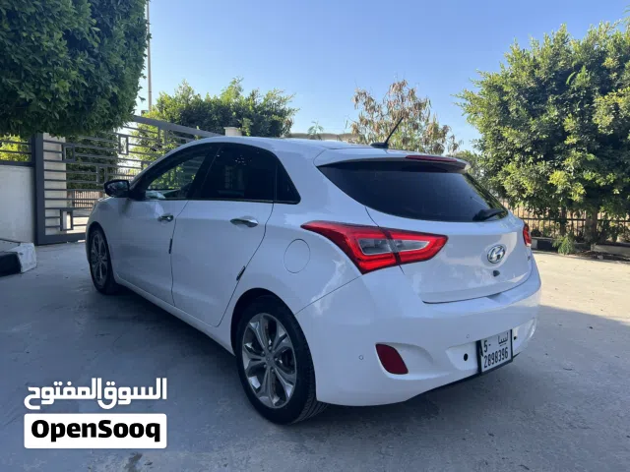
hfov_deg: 67.3
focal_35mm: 26
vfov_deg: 53.1
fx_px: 473
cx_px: 315
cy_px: 236
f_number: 1.5
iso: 50
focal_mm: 5.7
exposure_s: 1/1449
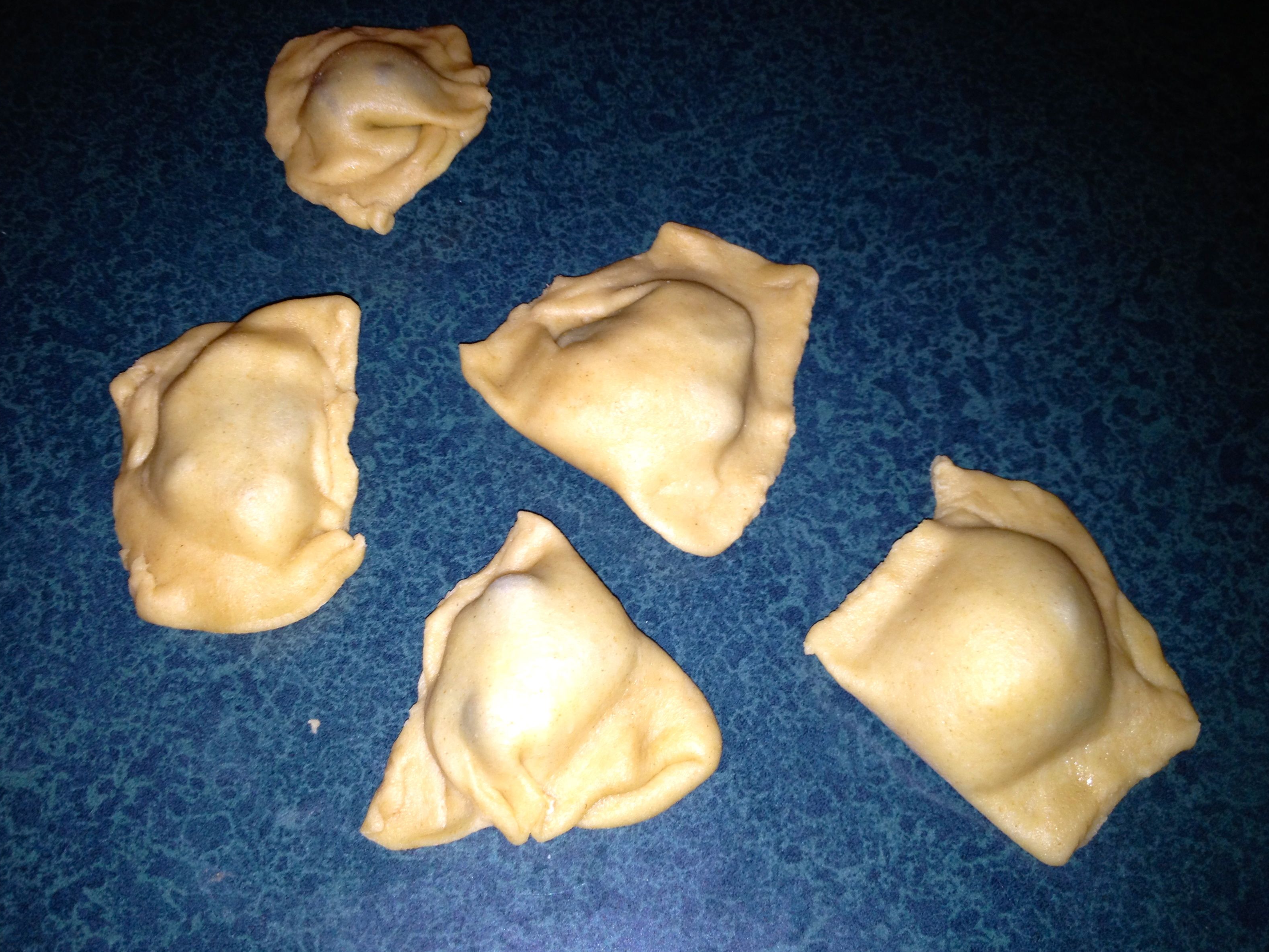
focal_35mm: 36
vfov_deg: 39.7
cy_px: 474
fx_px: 1320
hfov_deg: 51.4
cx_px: 628
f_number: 2.4
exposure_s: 1/33
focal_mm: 4.28
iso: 64
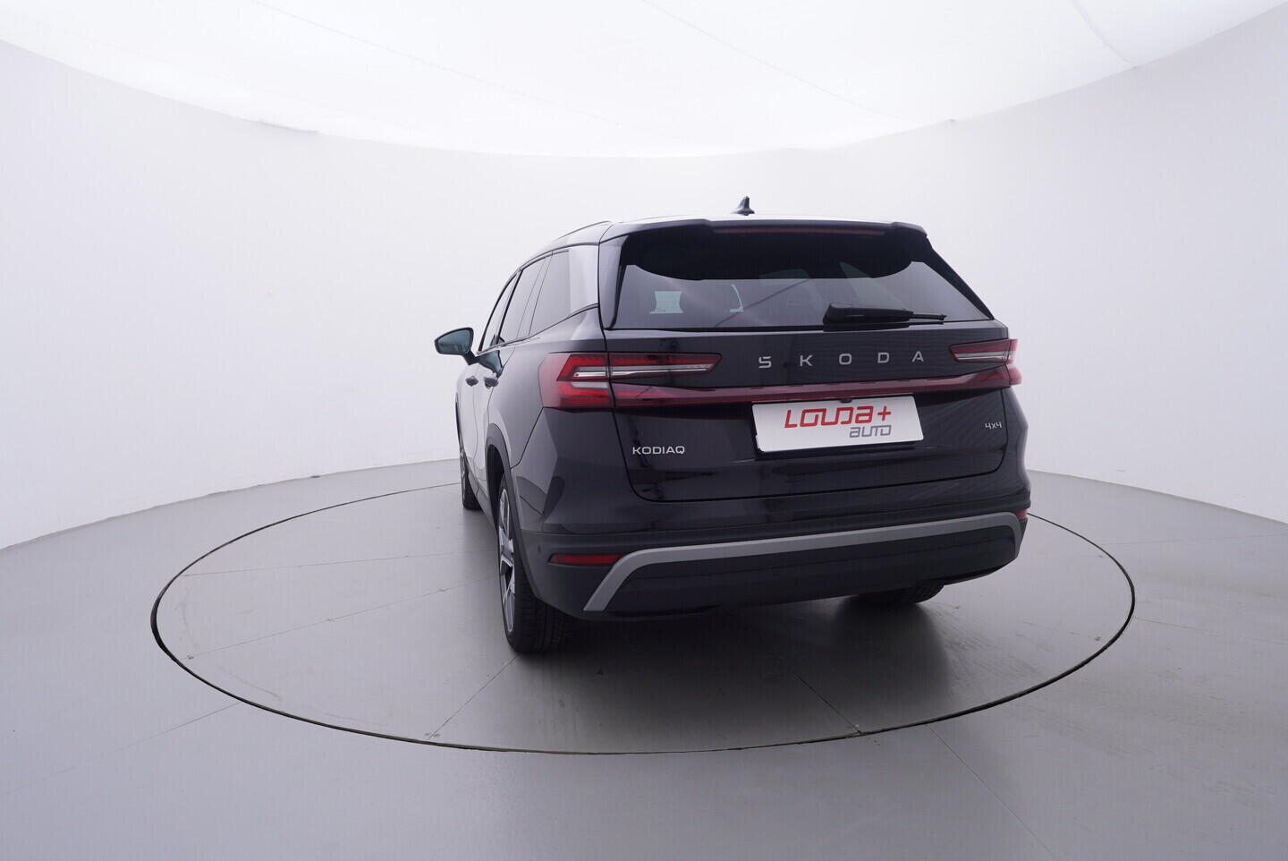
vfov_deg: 56.2
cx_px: 644
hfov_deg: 77.3
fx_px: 805
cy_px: 430
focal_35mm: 22
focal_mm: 15
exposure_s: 1/80
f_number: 5
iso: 200
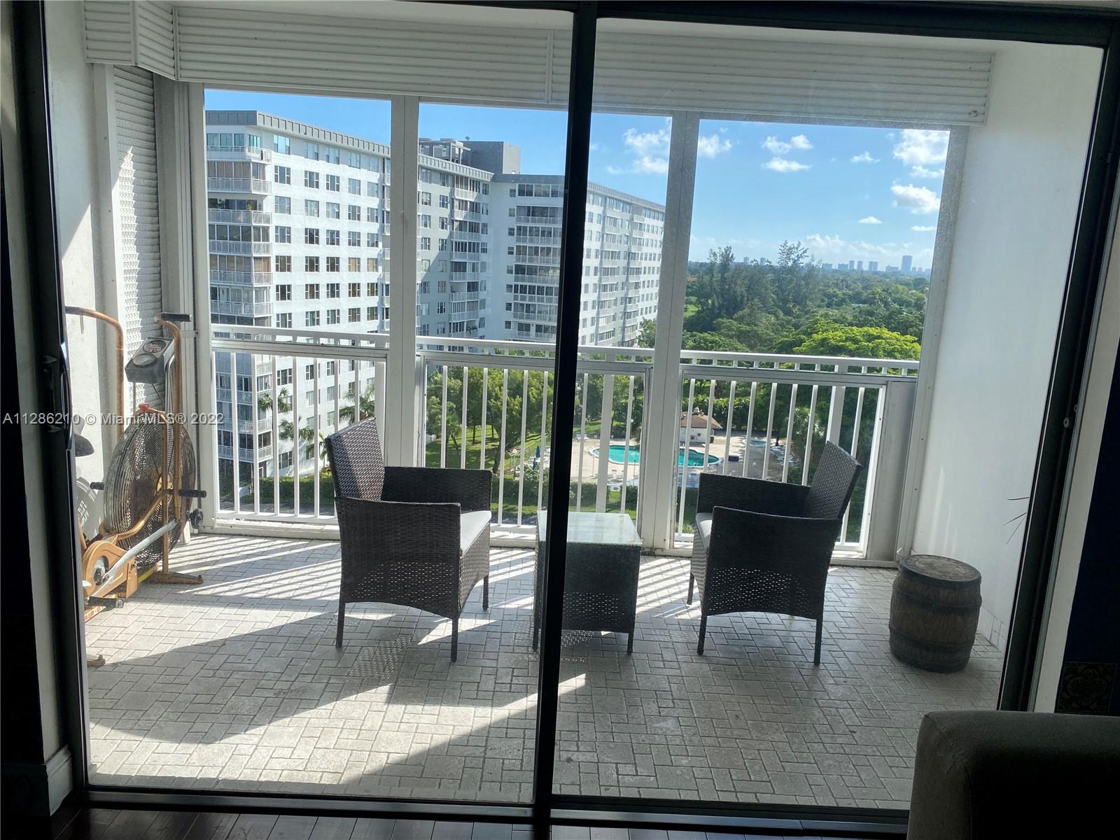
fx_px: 841
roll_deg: -2.8
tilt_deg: -10.9
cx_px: 560
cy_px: 420
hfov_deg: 67.3
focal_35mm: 26
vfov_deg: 53.1
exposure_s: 1/2358
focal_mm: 4.25
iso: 32
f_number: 1.8
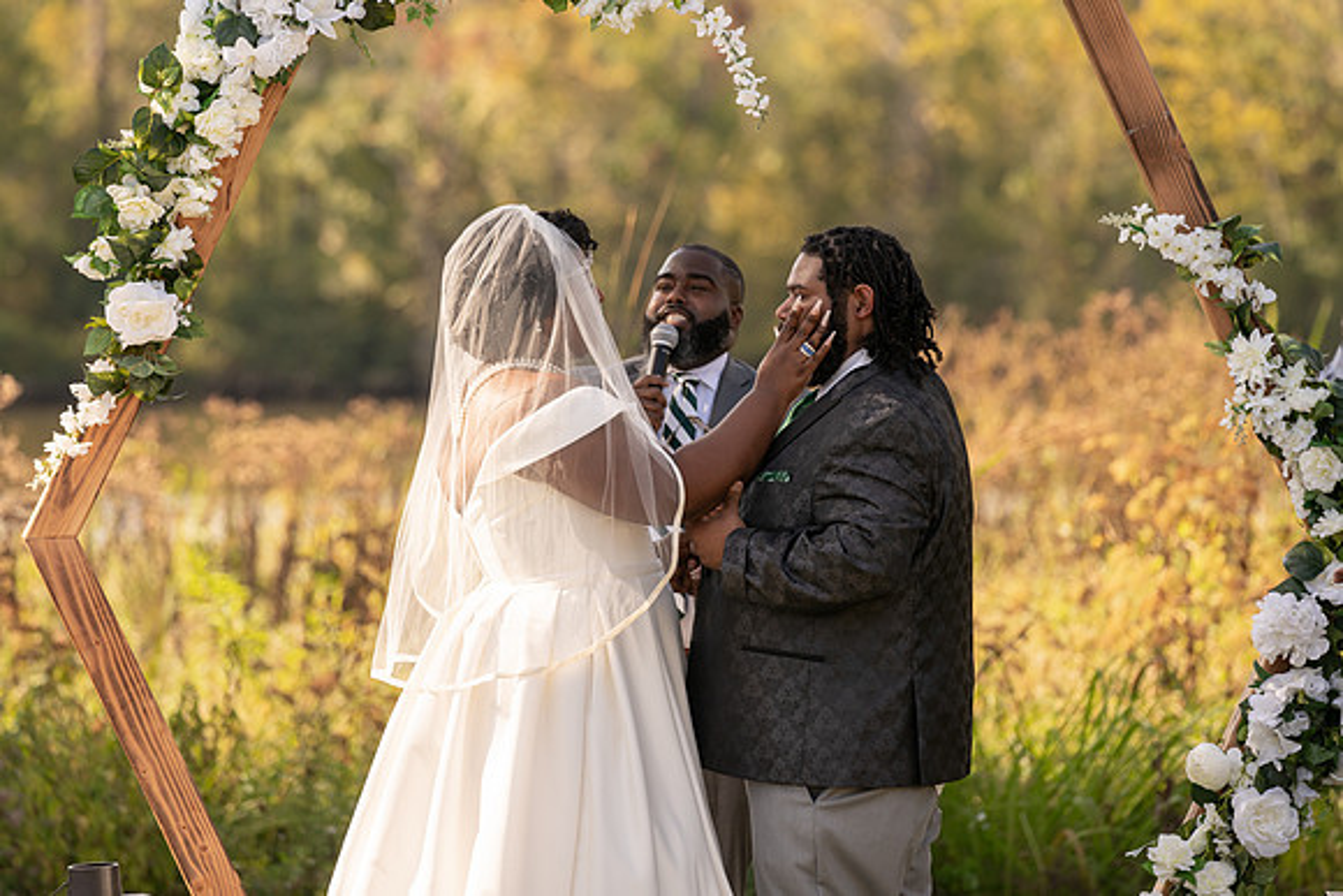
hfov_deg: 10.7
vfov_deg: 7.2
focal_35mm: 192
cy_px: 431
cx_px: 641
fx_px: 7160
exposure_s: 1/500
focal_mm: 178
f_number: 4
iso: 100
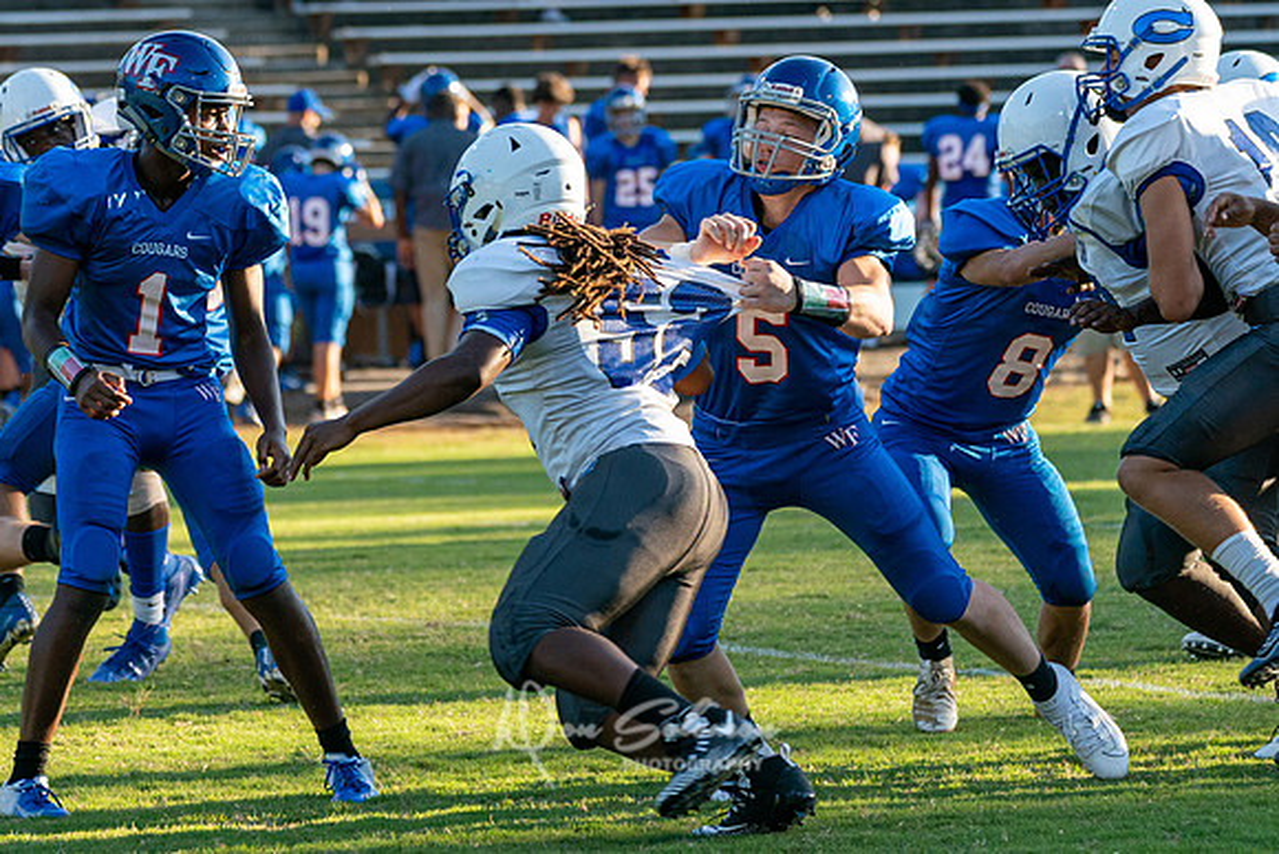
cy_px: 329
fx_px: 10773
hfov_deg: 6.8
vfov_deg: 4.5
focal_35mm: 303
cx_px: 401
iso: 800
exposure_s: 1/1000
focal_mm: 185
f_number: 5.6
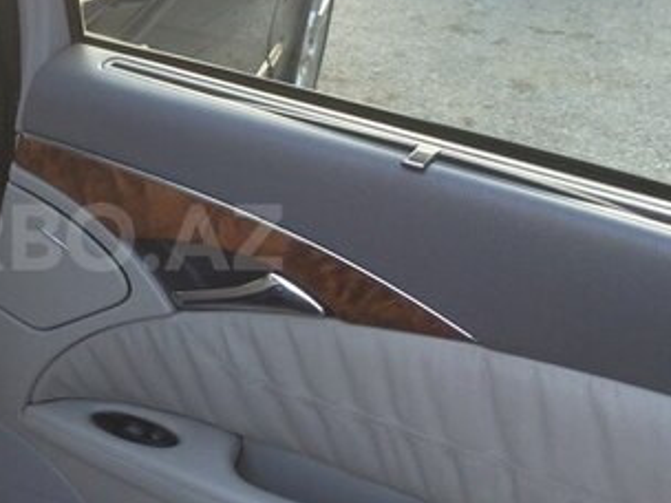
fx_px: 1221
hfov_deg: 29.4
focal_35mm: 63
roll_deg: -3.6
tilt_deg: -31.5
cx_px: 57
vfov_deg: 23.3
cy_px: 237
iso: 40
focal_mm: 4.15
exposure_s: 1/100
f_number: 2.2
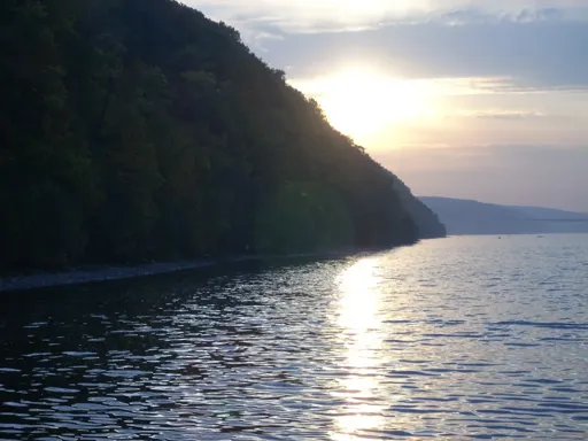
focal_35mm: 113
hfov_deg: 17.4
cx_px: 294
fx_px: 1919
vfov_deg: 13.1
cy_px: 220
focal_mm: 18.6
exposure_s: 1/162
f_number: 5.2
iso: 64
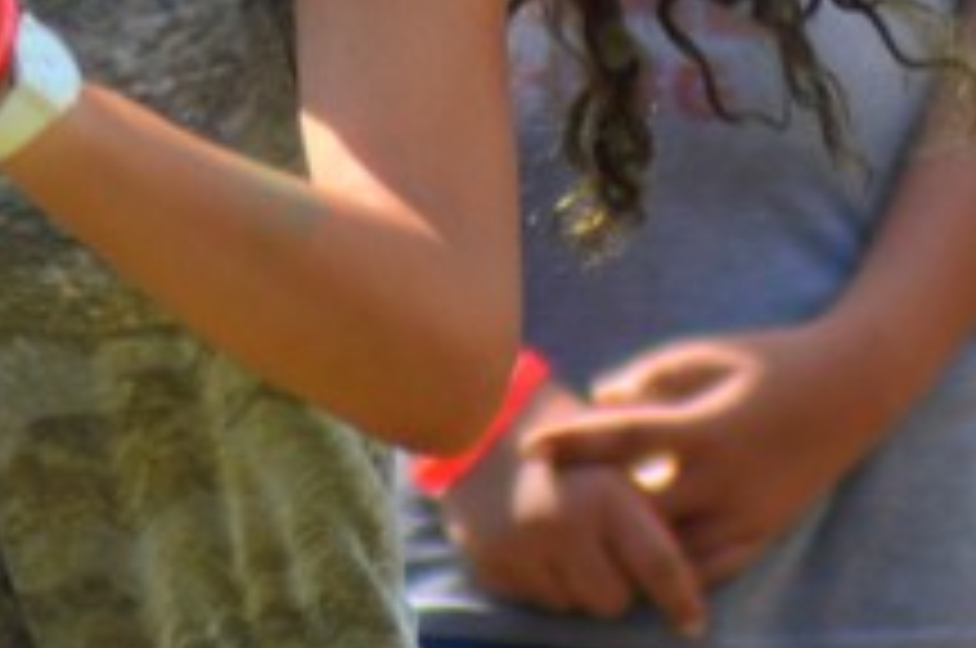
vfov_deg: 0.6
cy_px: -457
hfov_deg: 1.0
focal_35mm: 2126
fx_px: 57552
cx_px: -99
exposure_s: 1/1000
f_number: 5.6
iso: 200
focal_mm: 300
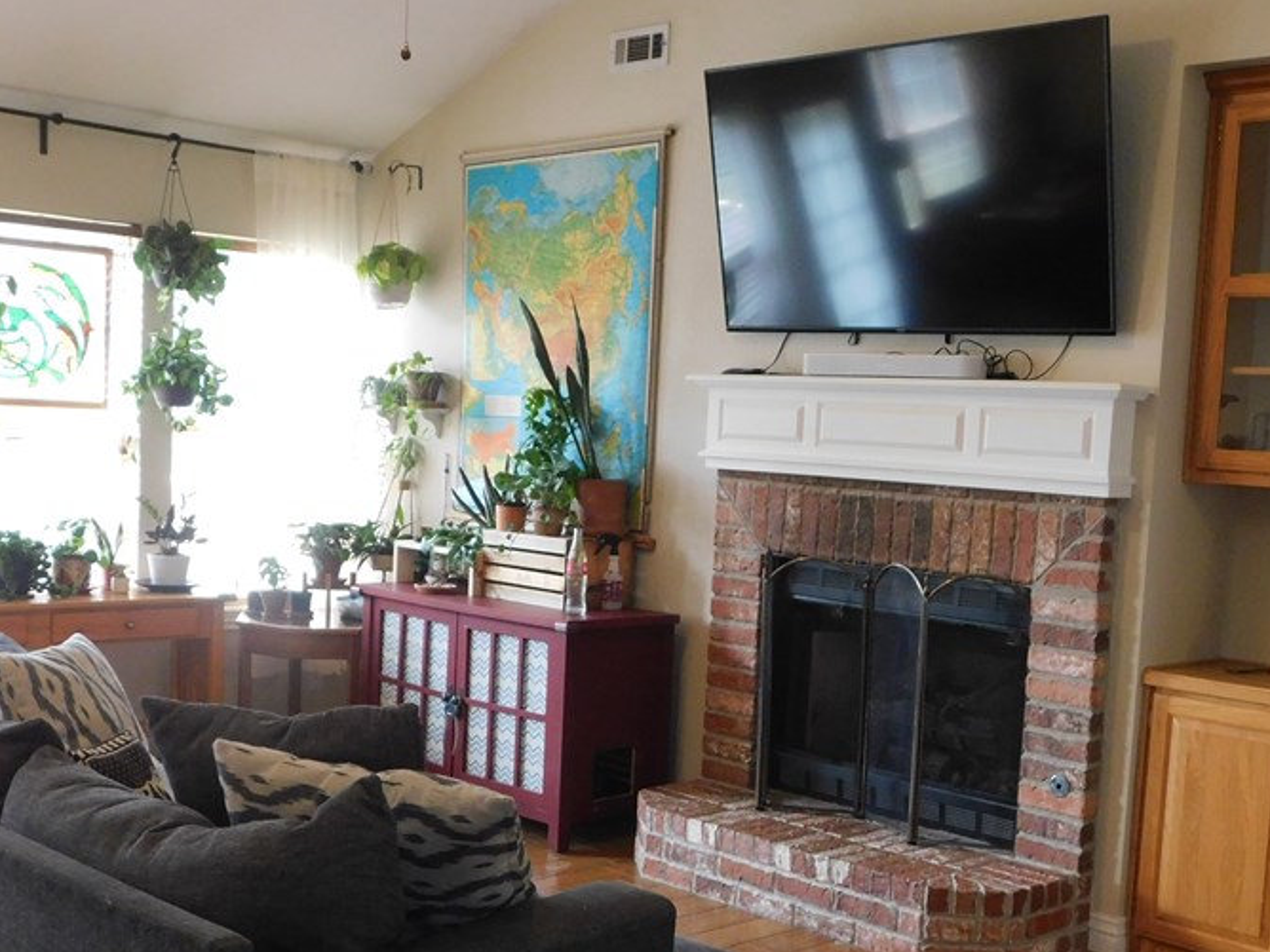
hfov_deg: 41.2
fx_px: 1688
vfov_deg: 31.4
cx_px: 683
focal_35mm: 46
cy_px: 591
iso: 400
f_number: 3.2
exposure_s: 1/30
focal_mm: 5.3
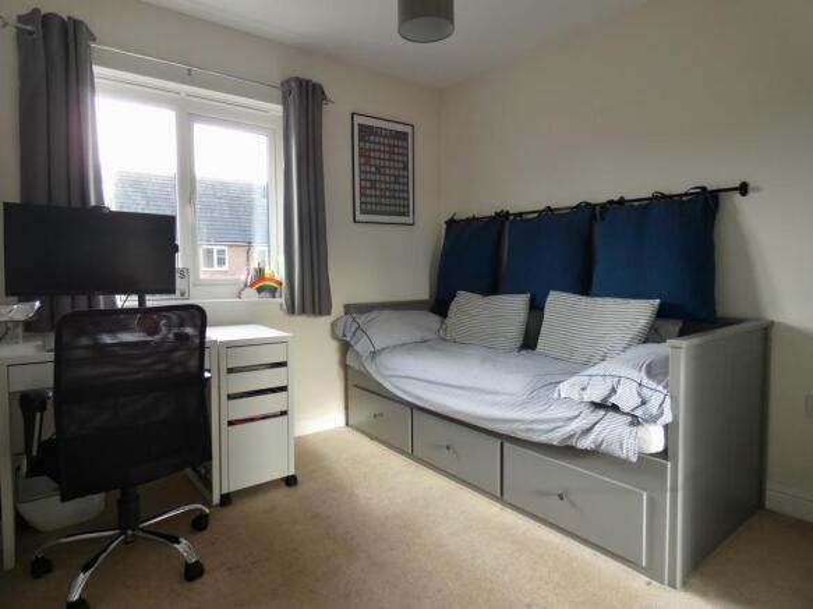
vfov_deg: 66.0
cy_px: 304
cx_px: 406
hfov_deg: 81.8
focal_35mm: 20
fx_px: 470
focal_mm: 3.6
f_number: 2.8
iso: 100
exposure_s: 1/60
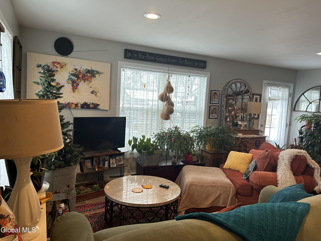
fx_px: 241
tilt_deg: -4.3
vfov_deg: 53.1
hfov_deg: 67.3
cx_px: 160
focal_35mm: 26
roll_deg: -3.3
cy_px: 120
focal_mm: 5.7
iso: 100
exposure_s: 1/120
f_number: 1.5
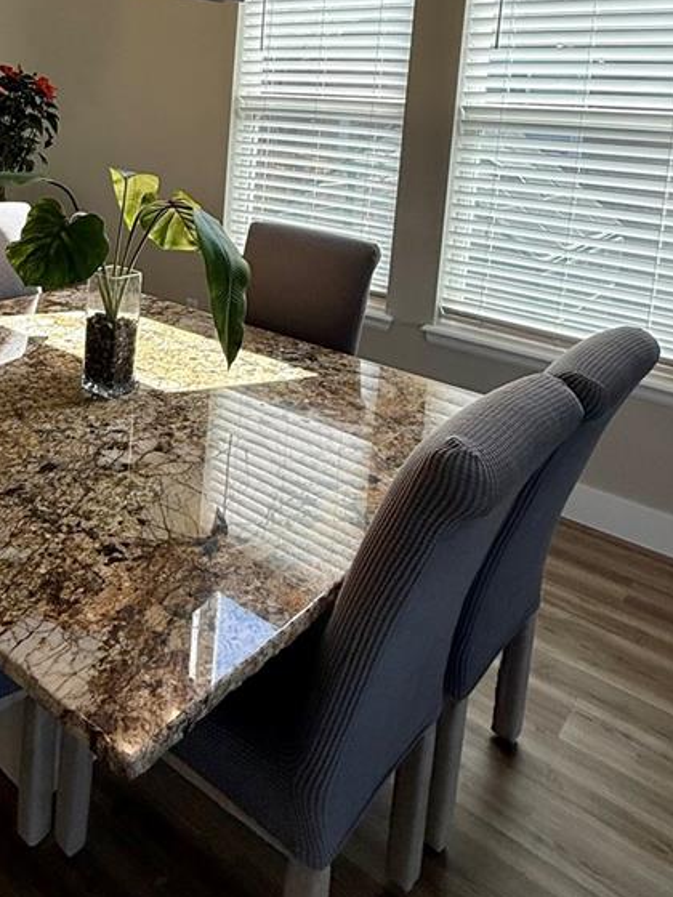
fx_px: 778
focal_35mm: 30
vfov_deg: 55.6
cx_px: 93
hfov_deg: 43.5
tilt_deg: -4.4
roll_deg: -3.8
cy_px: 175
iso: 64
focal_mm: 2.22
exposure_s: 1/250
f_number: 2.2
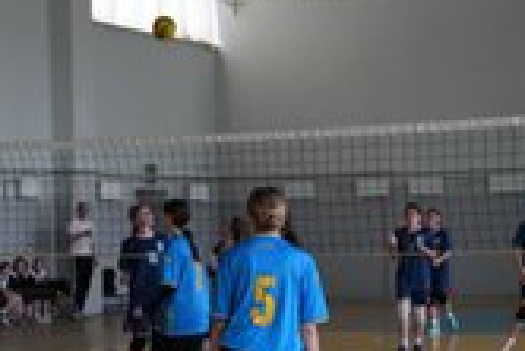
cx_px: 139
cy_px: 305
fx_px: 1620
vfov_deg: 12.3
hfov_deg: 18.3
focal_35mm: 111
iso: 500
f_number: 2.8
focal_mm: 46
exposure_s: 1/250
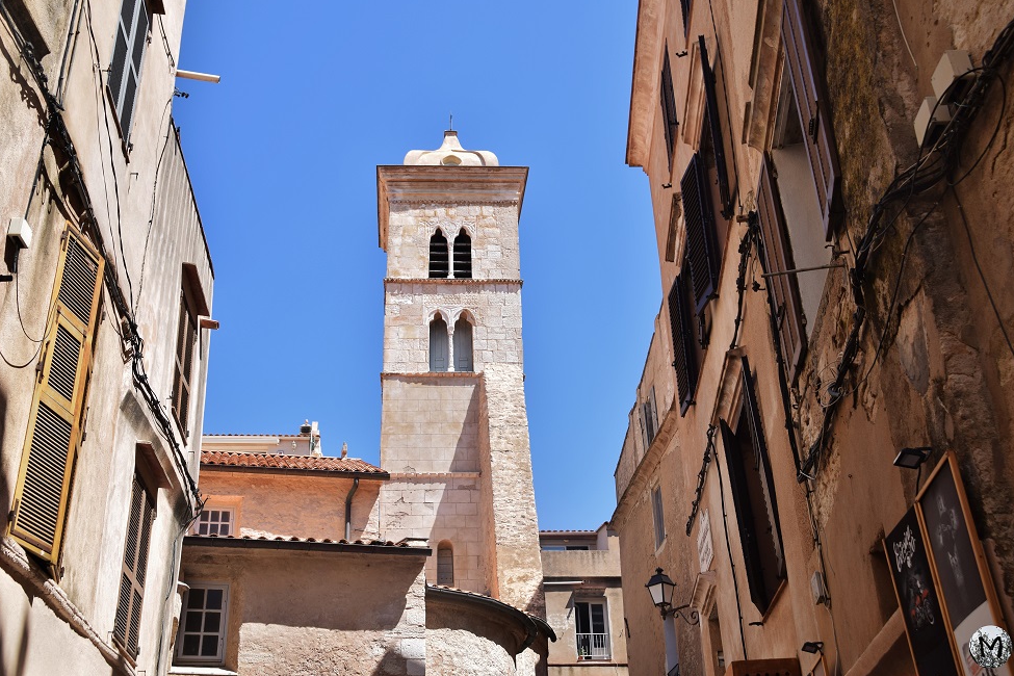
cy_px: 334
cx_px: 505
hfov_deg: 48.5
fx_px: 1127
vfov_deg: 33.4
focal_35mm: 40
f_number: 9
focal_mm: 26
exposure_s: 1/320
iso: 200
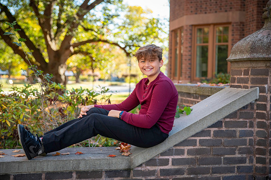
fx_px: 399
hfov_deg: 37.5
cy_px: 90
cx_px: 136
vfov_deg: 25.5
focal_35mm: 53
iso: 1000
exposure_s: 1/1250
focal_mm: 52
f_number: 2.8
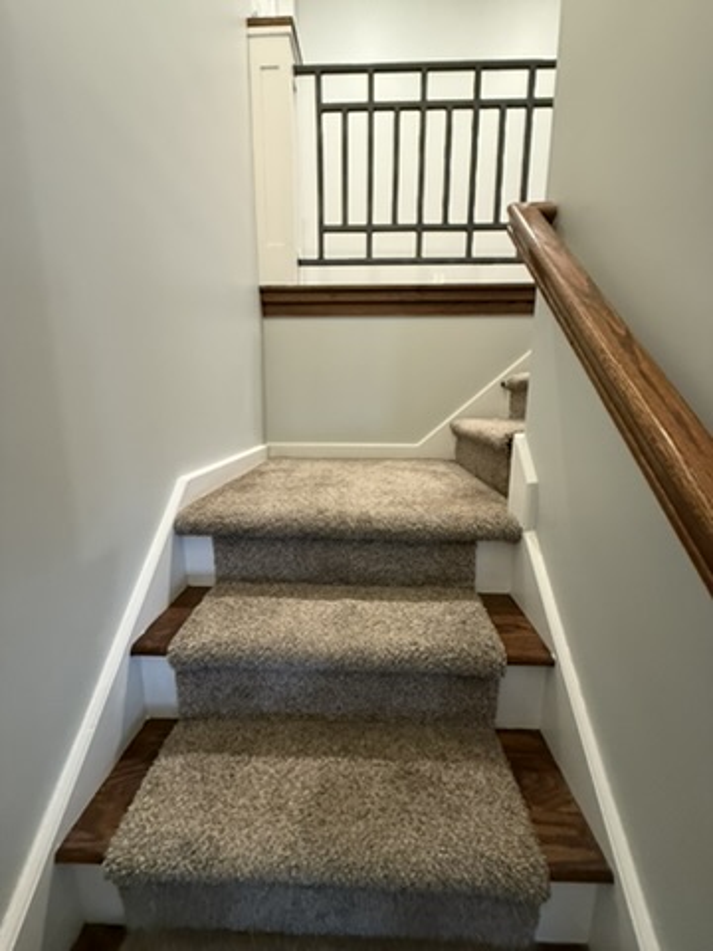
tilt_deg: -9.5
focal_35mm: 14
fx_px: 384
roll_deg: +0.5
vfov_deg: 102.1
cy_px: 476
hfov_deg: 85.7
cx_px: 356
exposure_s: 1/60
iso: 500
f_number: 2.2
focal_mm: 2.22
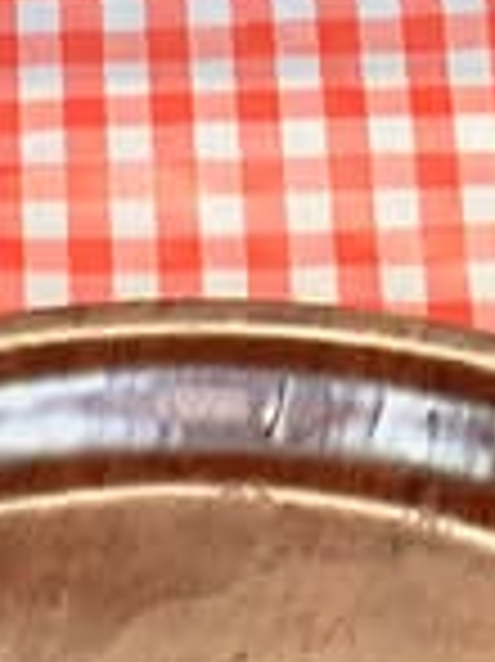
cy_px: 1583
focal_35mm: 120
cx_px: 189
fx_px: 2291
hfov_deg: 12.3
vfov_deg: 12.7
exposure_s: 1/76
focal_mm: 6.86
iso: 50
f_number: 1.78
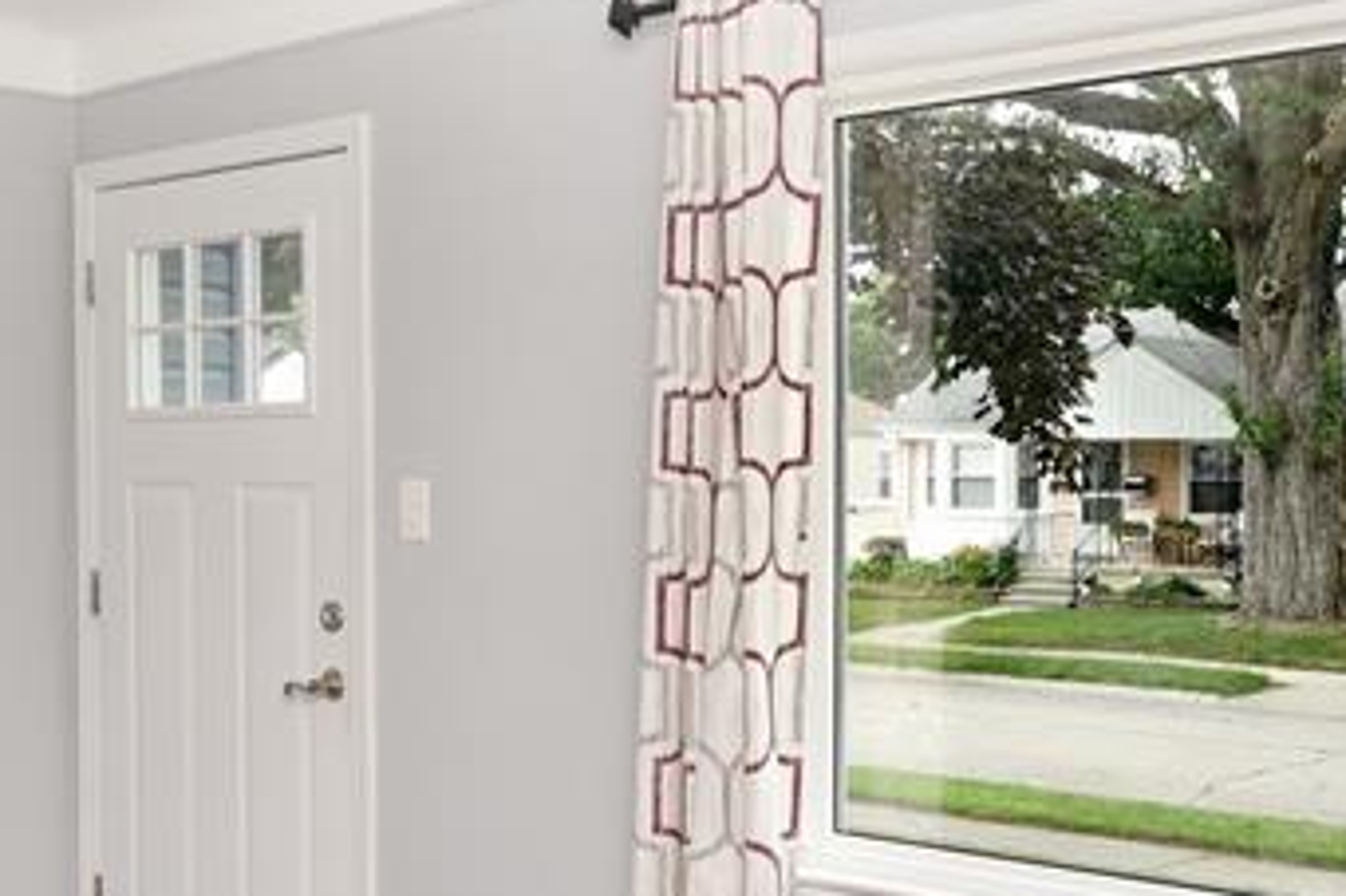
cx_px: 253
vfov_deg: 26.4
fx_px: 1906
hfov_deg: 37.4
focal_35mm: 51
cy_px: 564
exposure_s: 1/60
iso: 125
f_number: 6.3
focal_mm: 17
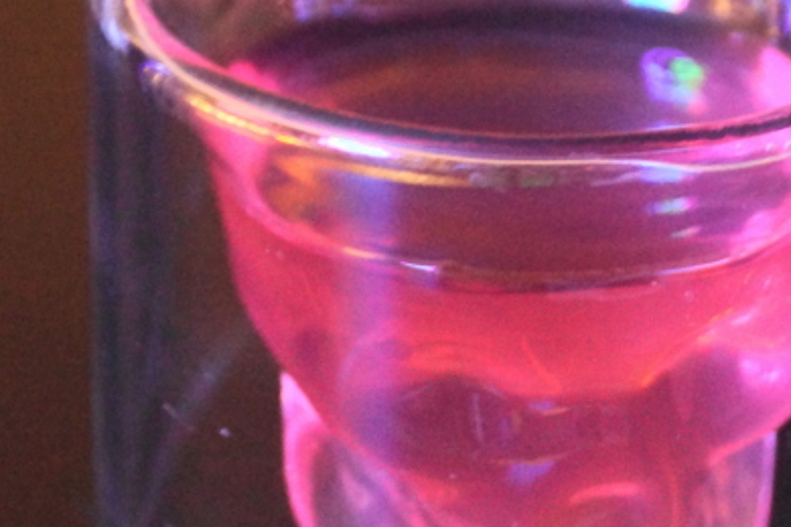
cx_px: 487
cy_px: 416
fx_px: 7602
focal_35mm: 346
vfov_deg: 4.0
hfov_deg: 6.0
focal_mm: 90
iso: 1600
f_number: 5.6
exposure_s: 1/4
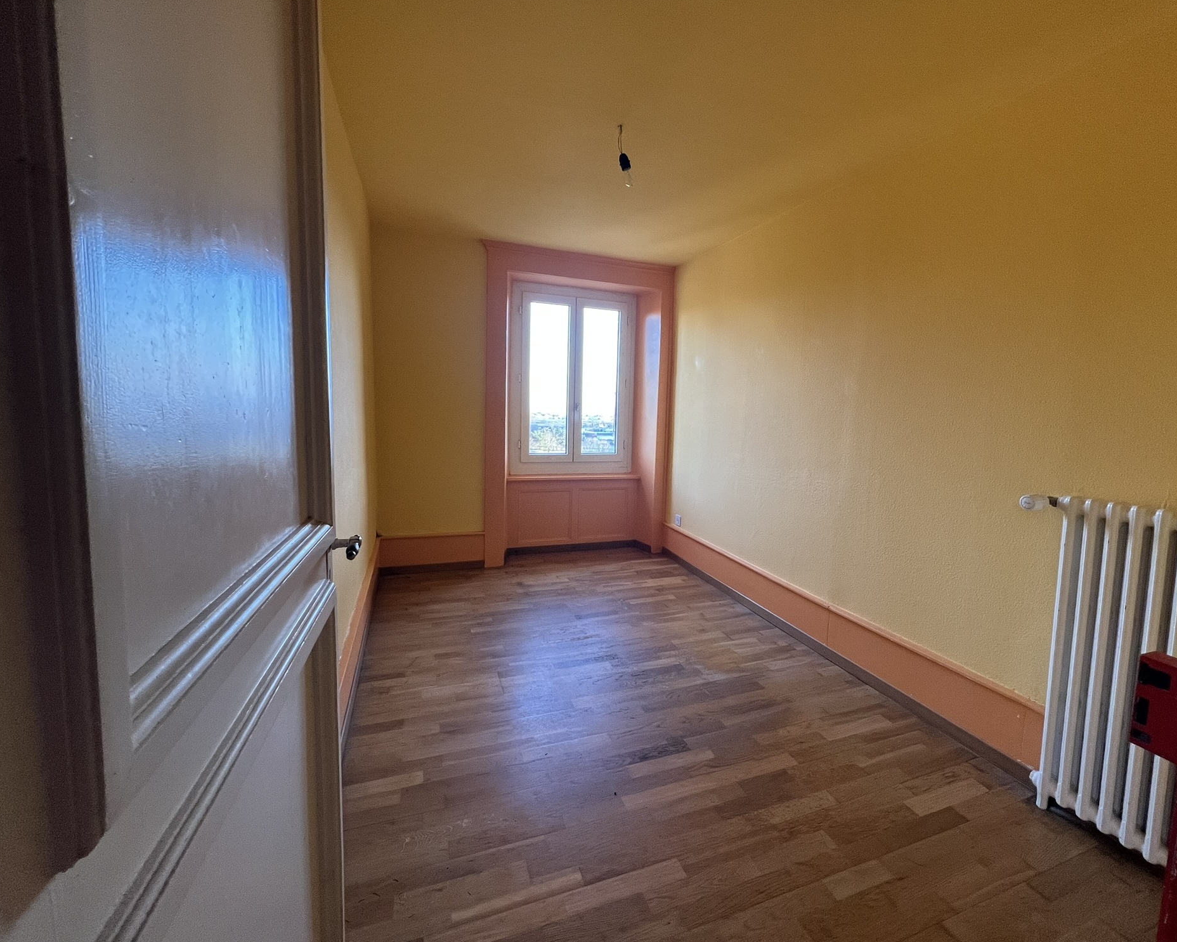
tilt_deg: -6.0
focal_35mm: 14
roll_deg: -1.4
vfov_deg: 88.0
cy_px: 458
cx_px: 632
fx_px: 488
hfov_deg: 100.5
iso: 250
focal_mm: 1.57
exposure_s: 1/82
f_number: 1.8
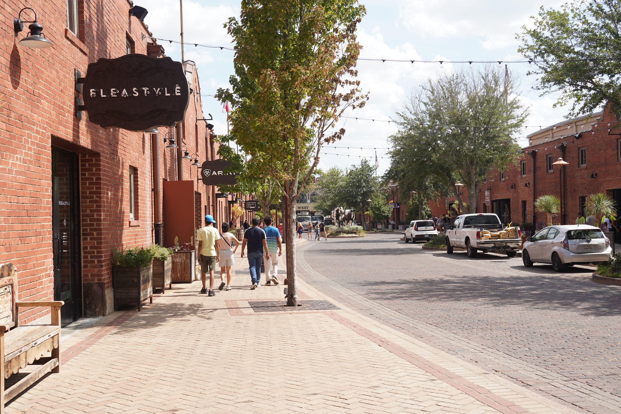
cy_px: 207
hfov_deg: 46.4
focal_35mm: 42
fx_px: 725
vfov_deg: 31.9
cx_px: 310
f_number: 10
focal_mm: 42
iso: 100
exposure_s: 1/100
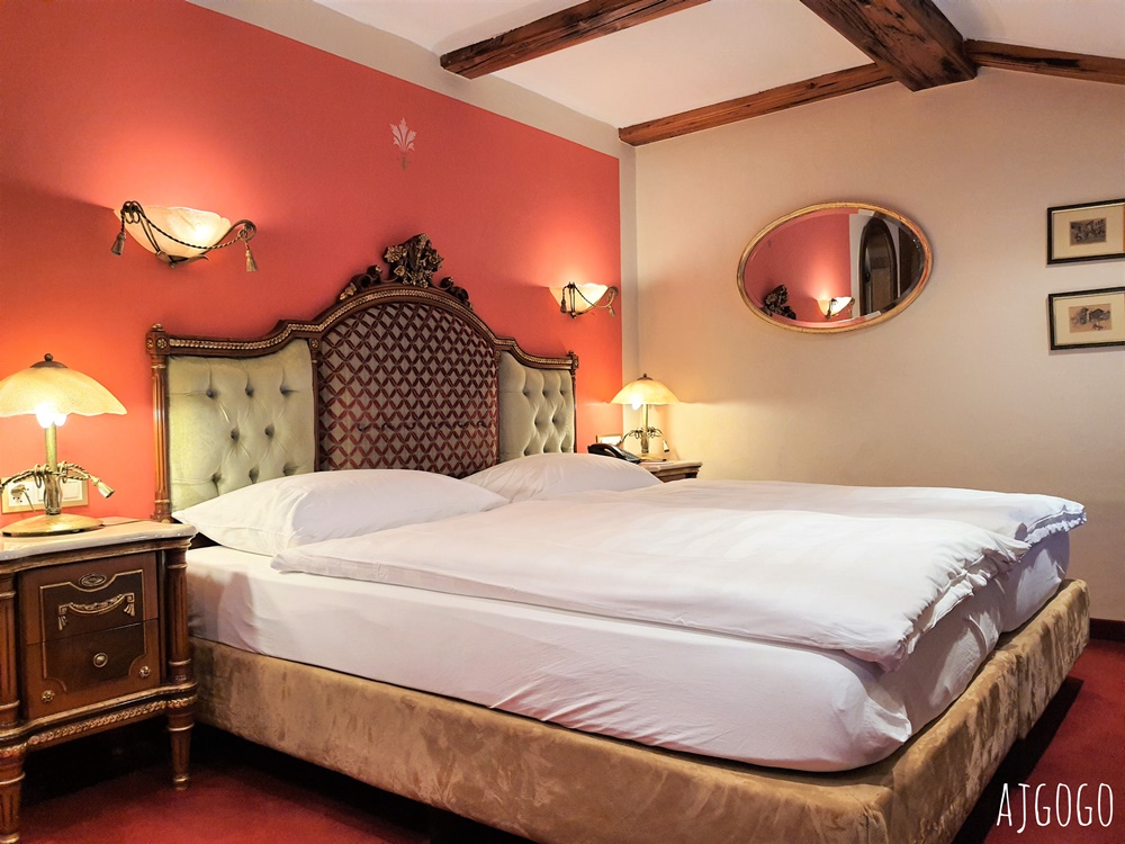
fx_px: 845
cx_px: 562
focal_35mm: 26
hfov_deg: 67.3
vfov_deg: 53.1
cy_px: 422
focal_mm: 4.32
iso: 200
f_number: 1.7
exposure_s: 1/100
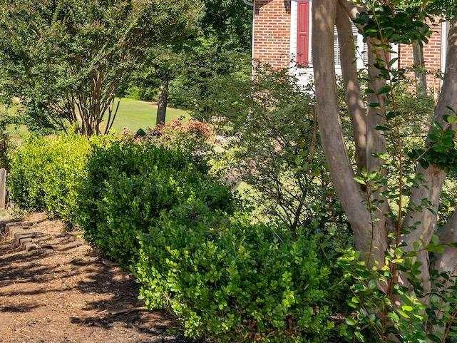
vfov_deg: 26.1
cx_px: -91
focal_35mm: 54
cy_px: 31
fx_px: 713
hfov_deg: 30.3
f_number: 5.6
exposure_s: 1/1250
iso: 400
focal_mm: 18
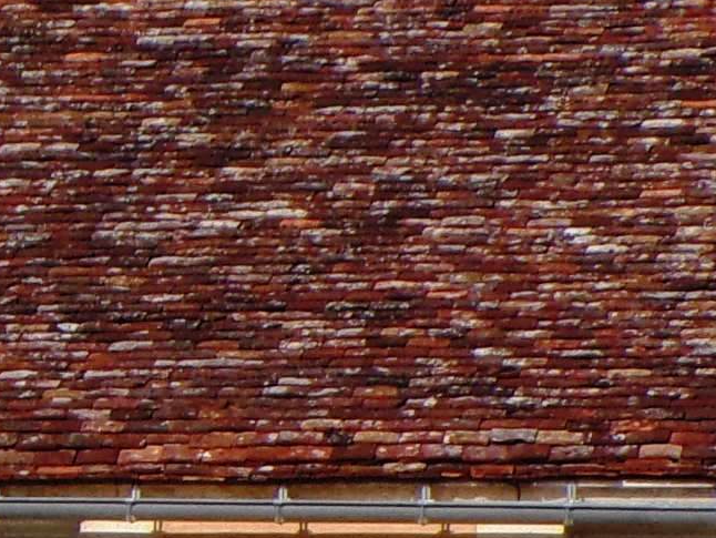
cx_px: -313
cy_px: 1118
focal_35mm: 237
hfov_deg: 8.2
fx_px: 4904
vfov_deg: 6.1
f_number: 4.9
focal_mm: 7.6
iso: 80
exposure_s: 1/800
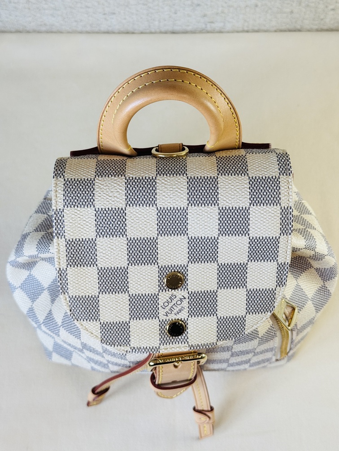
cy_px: 226
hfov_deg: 30.3
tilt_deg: -66.9
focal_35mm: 48
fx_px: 627
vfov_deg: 39.7
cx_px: 170
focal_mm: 6.76
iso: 80
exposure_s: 1/100
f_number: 1.78
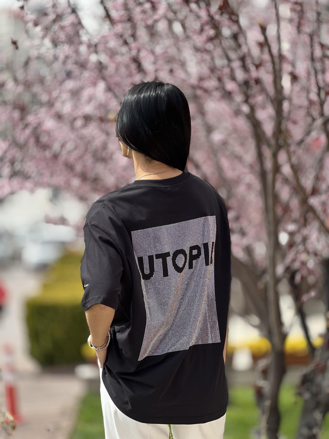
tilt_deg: -5.4
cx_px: 164
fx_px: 976
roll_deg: +0.9
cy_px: 220
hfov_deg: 19.1
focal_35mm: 77
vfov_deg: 25.3
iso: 25
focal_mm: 9
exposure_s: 1/170
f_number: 2.8
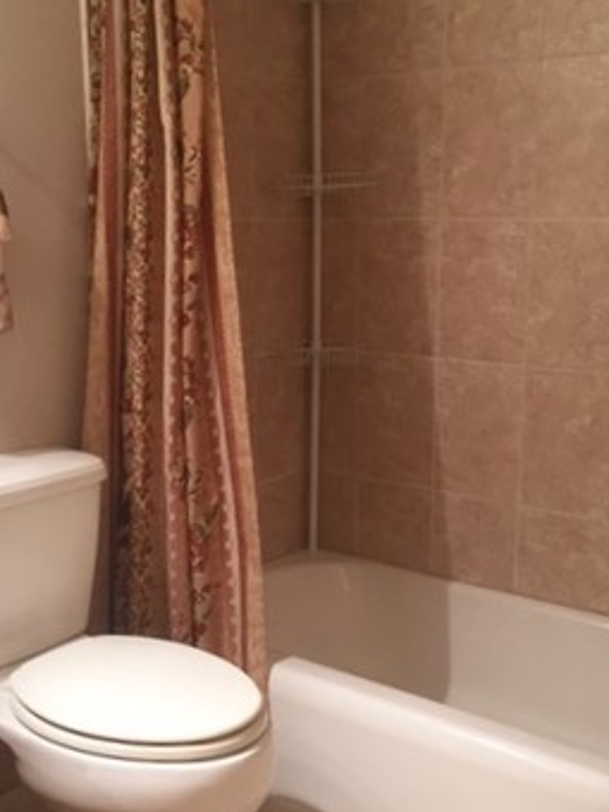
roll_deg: -2.3
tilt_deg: -10.6
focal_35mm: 41
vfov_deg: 45.7
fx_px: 962
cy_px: 435
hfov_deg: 35.1
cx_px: 271
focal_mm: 4.15
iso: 100
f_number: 2.2
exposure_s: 1/30
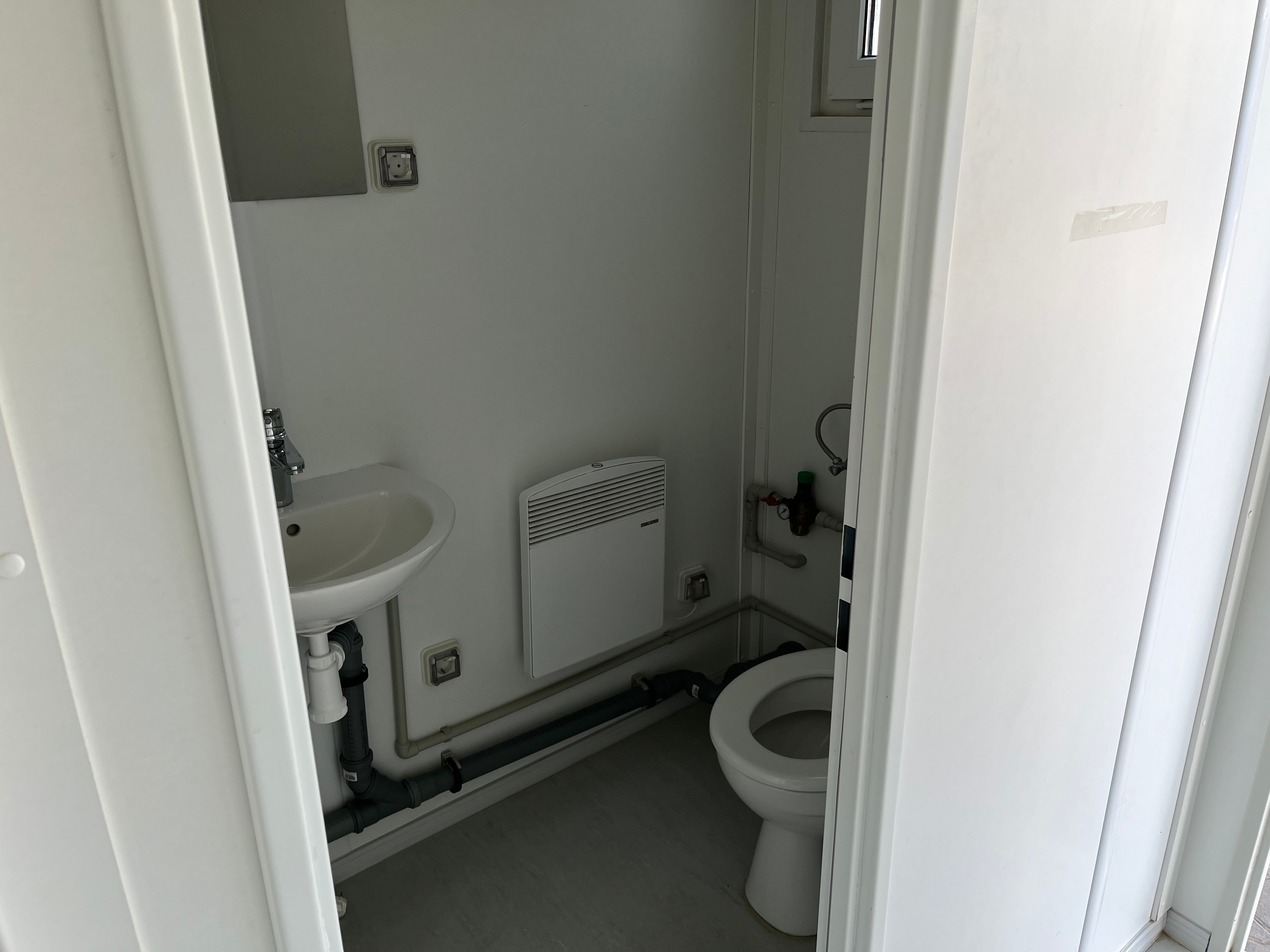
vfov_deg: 53.1
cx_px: 635
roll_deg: +0.8
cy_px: 476
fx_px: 954
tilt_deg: -20.9
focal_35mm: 26
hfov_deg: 67.3
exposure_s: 1/157
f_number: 1.6
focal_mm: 5.1
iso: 40
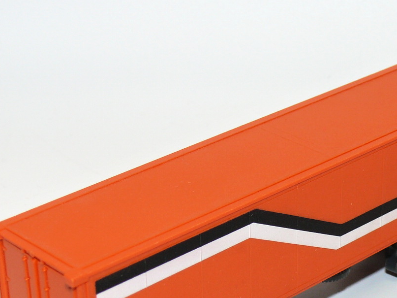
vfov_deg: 13.1
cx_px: 292
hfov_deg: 17.3
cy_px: 213
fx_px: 1296
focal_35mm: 113
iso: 100
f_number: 4
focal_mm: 10
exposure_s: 1/30
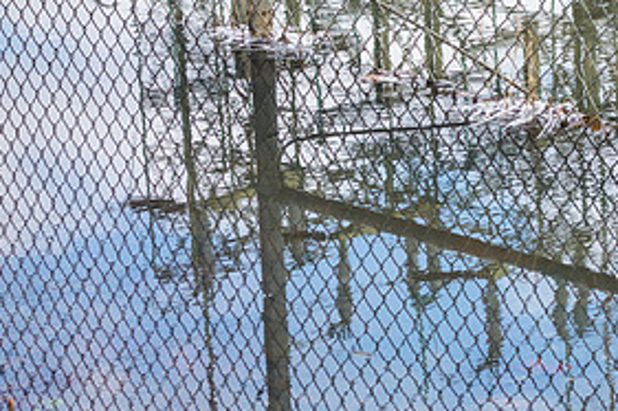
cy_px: 280
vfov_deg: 6.3
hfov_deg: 9.3
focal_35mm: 219
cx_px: 610
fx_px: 3757
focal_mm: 37.1
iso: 125
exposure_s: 1/160
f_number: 5.6
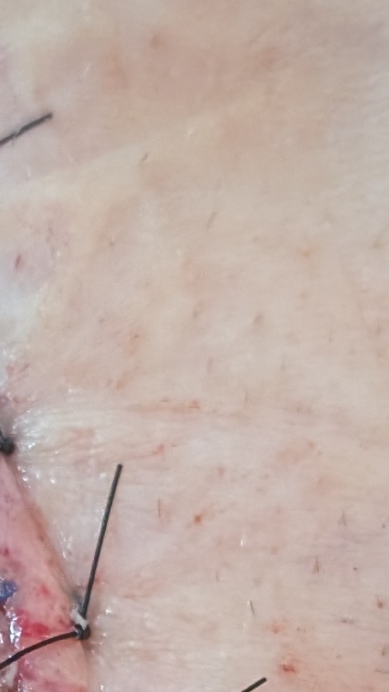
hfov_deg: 9.1
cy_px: 924
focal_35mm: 132
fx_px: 2421
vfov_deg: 15.4
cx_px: -93
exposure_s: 1/79.4
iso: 2078
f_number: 1.68
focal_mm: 6.9
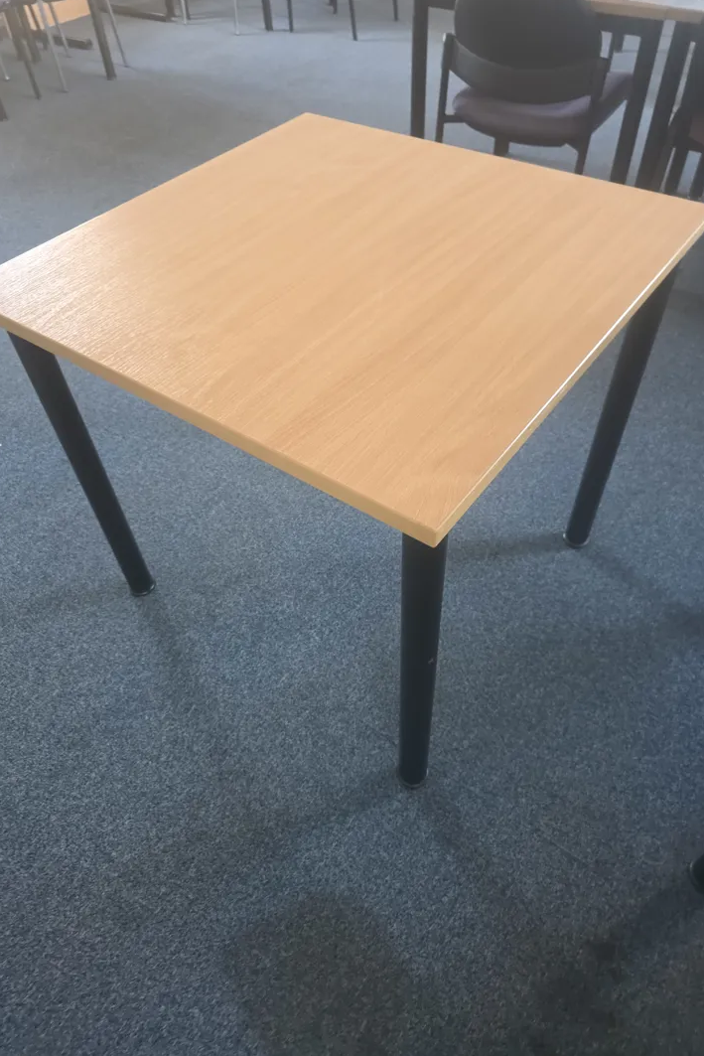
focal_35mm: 24
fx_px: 704
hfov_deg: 53.1
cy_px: 527
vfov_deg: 73.7
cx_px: 345
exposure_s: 1/50
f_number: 1.7
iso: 320
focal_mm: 6.3
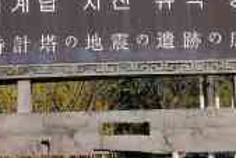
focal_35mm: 112
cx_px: 94
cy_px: -9
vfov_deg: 12.1
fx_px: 735
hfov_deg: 18.2
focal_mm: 3.81
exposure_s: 1/1667
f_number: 2.2
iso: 50
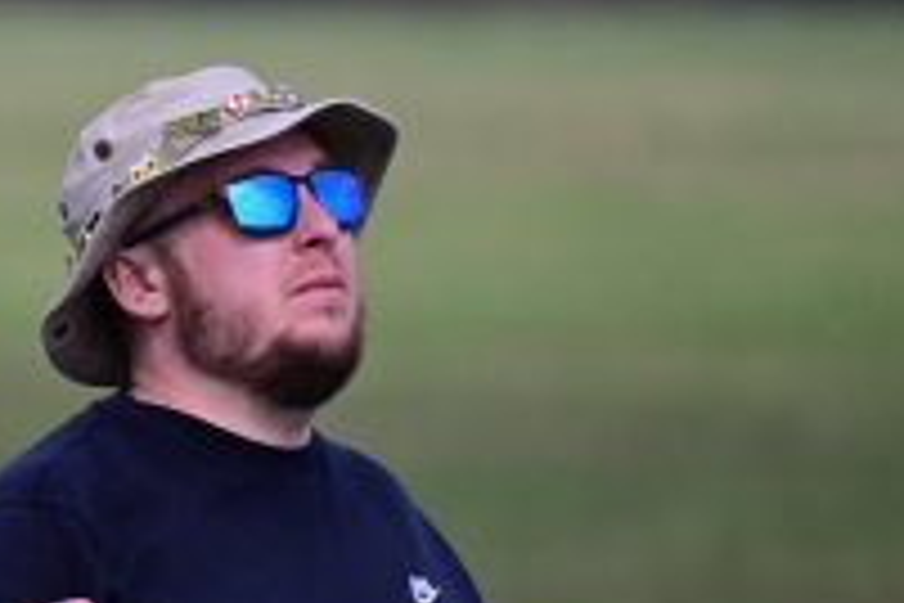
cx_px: 29
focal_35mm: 988
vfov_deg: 1.4
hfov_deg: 2.1
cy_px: 554
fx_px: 24808
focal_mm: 400
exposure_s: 1/3200
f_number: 7.1
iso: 1000
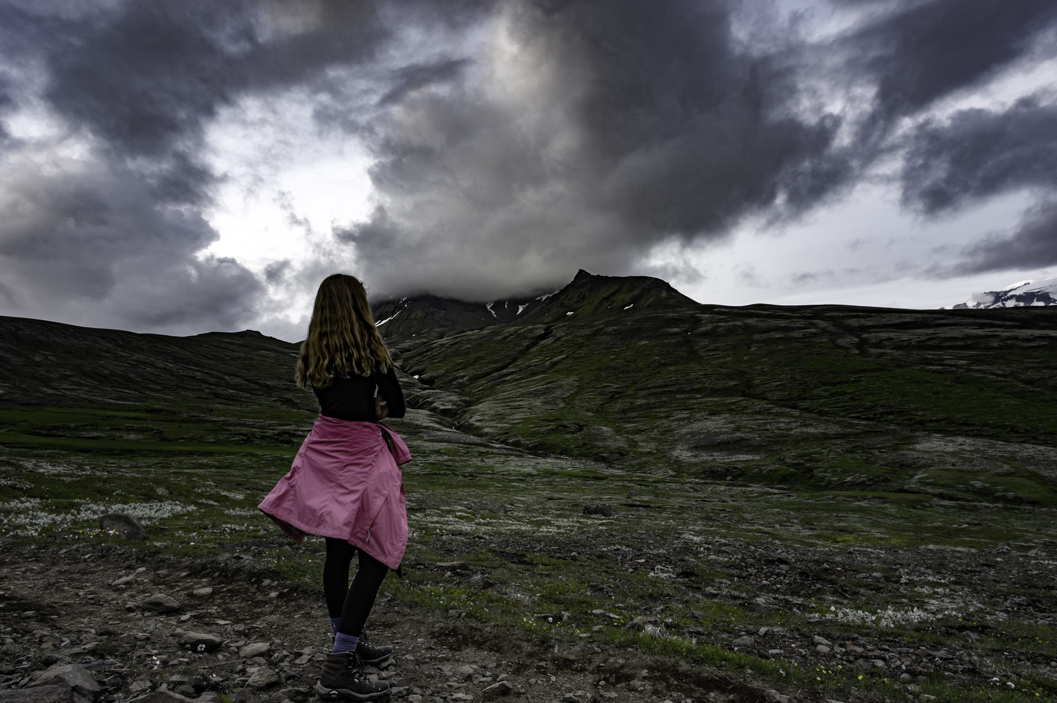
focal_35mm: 22
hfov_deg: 78.6
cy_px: 352
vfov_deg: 57.1
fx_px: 645
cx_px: 528
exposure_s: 1/30
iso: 200
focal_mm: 15
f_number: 11
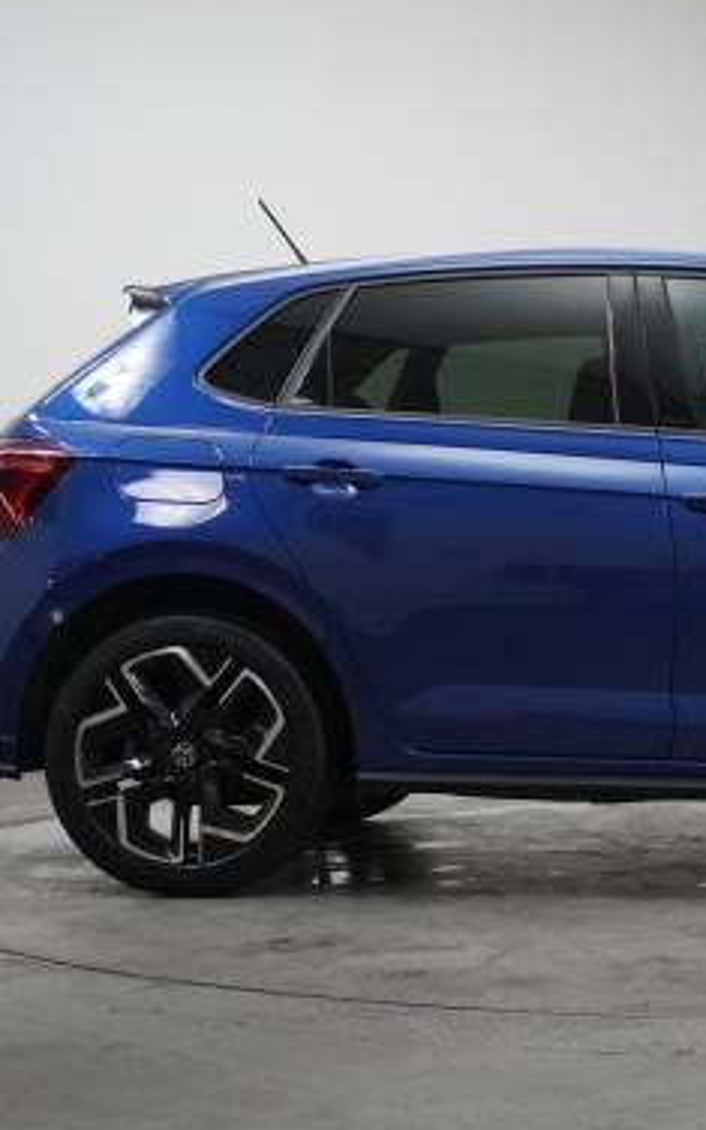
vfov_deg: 26.5
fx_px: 2401
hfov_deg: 16.3
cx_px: 769
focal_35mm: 78
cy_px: 556
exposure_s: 1/160
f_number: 5
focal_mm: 30
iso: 2000
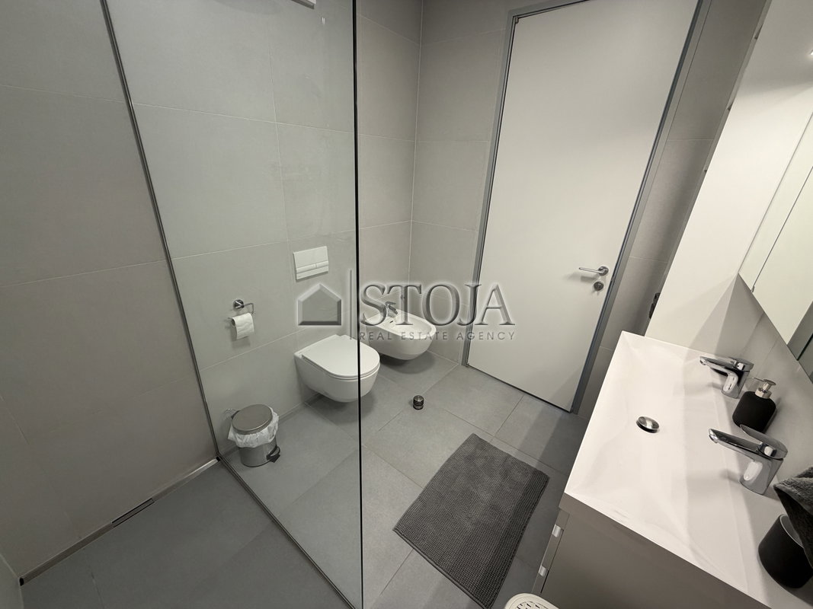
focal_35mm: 14
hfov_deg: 102.1
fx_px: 329
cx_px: 406
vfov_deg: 85.7
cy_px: 304
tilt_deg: -23.1
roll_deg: -2.9
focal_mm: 2.22
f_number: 2.2
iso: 160
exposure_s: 1/100
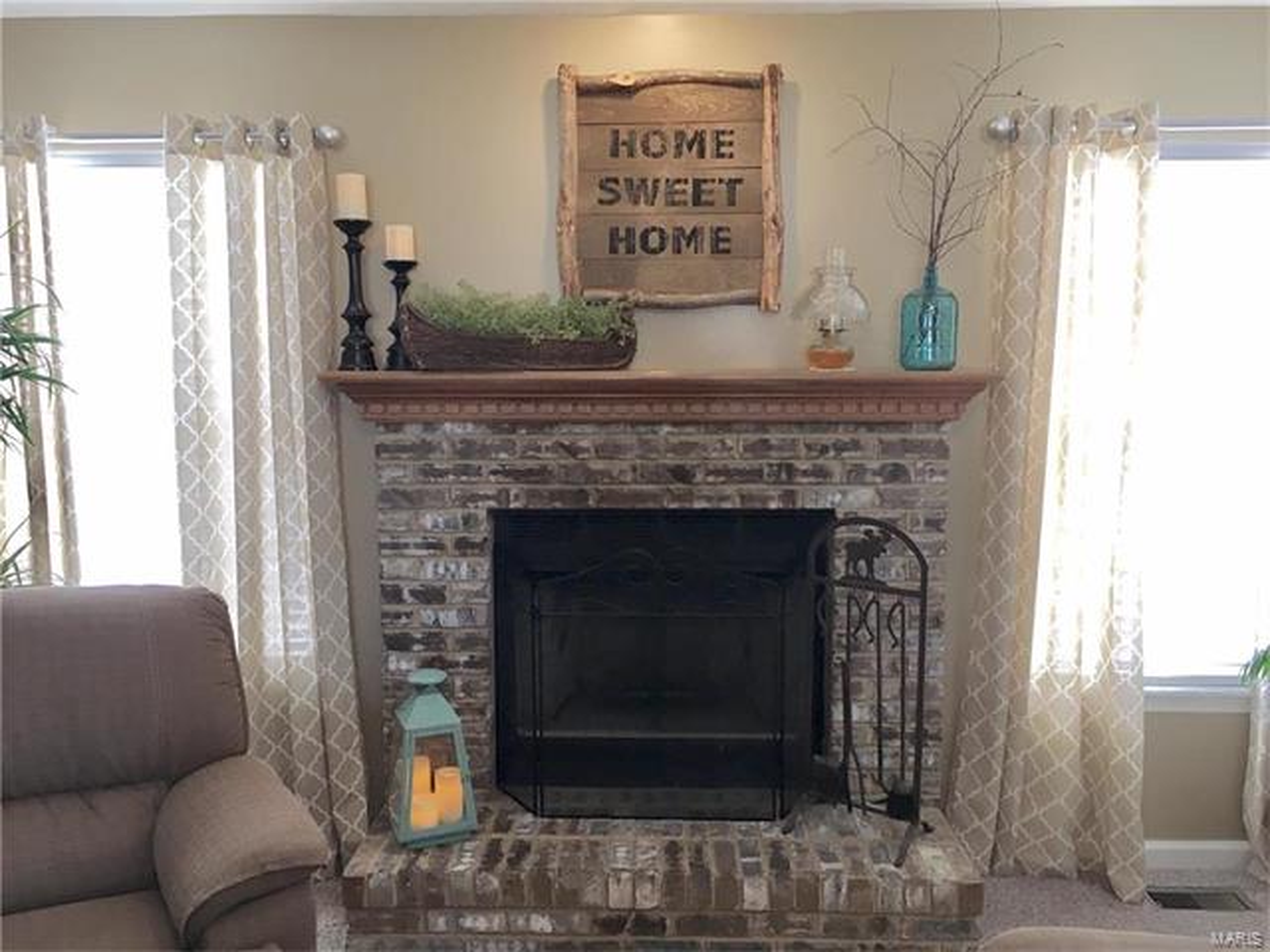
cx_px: 635
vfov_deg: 48.2
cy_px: 476
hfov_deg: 61.7
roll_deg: +0.0
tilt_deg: -7.2
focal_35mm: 29
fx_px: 1064
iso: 32
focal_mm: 4.15
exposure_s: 1/30
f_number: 2.2
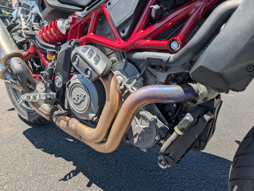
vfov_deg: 56.9
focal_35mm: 24
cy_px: 96
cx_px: 127
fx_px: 176
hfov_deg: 71.5
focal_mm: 6.9
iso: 19
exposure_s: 1/5650
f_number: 1.68
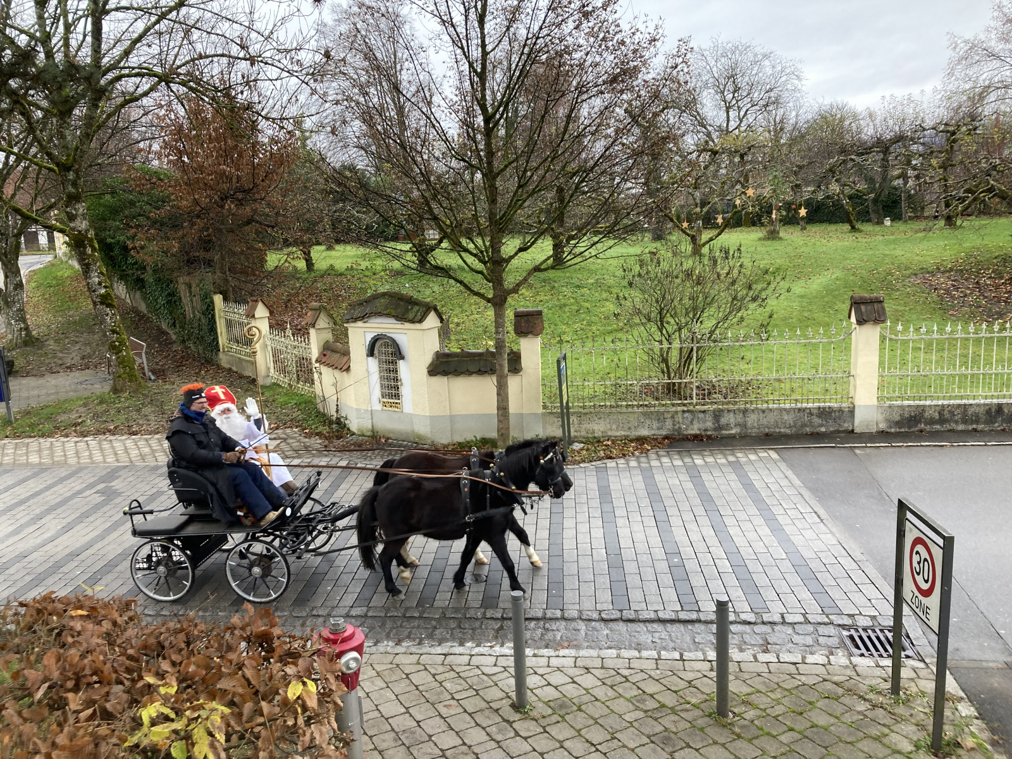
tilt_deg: -9.0
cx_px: 506
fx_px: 819
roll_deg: +1.7
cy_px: 380
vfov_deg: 49.7
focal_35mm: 28
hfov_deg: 63.4
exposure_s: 1/121
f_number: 1.8
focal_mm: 3.99
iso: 40
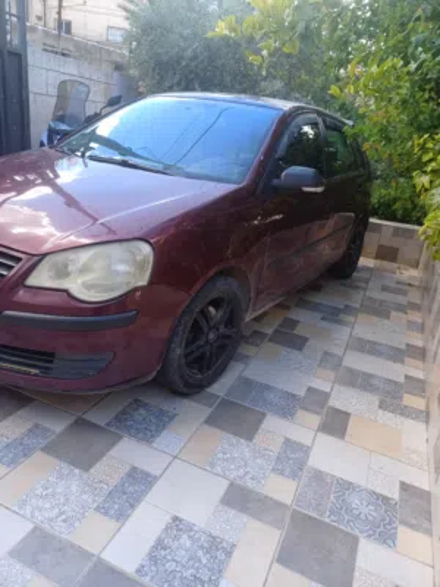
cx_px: 220
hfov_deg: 54.9
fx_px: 424
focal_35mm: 25
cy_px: 294
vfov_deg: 69.4
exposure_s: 1/168
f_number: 1.8
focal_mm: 4.65
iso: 50
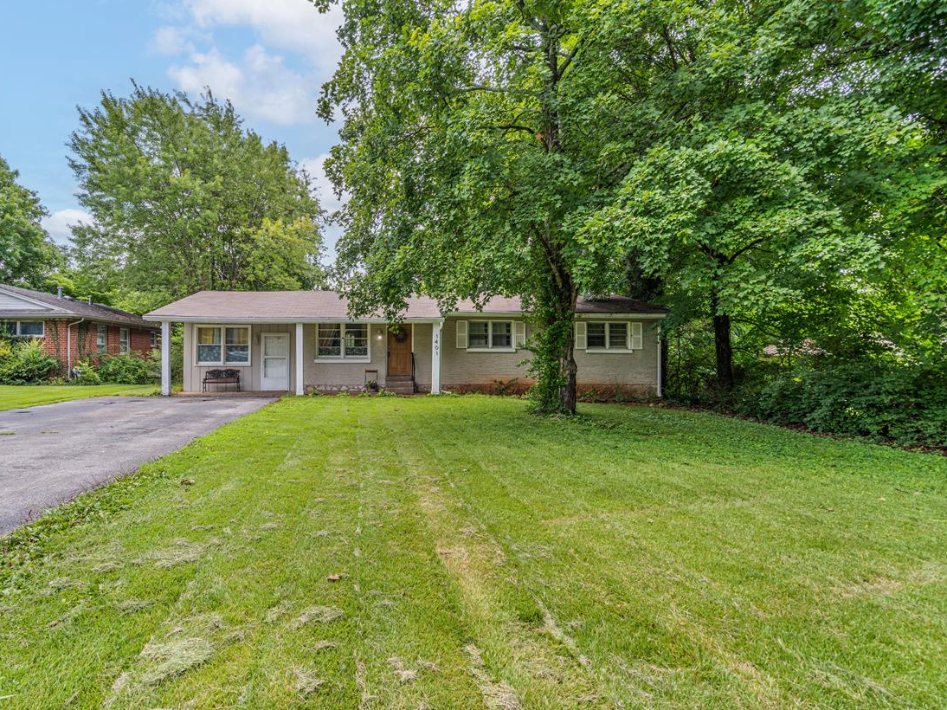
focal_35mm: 18
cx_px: 397
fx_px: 492
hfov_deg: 87.1
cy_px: 346
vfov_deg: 71.6
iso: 100
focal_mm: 16
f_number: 11
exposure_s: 1/1000
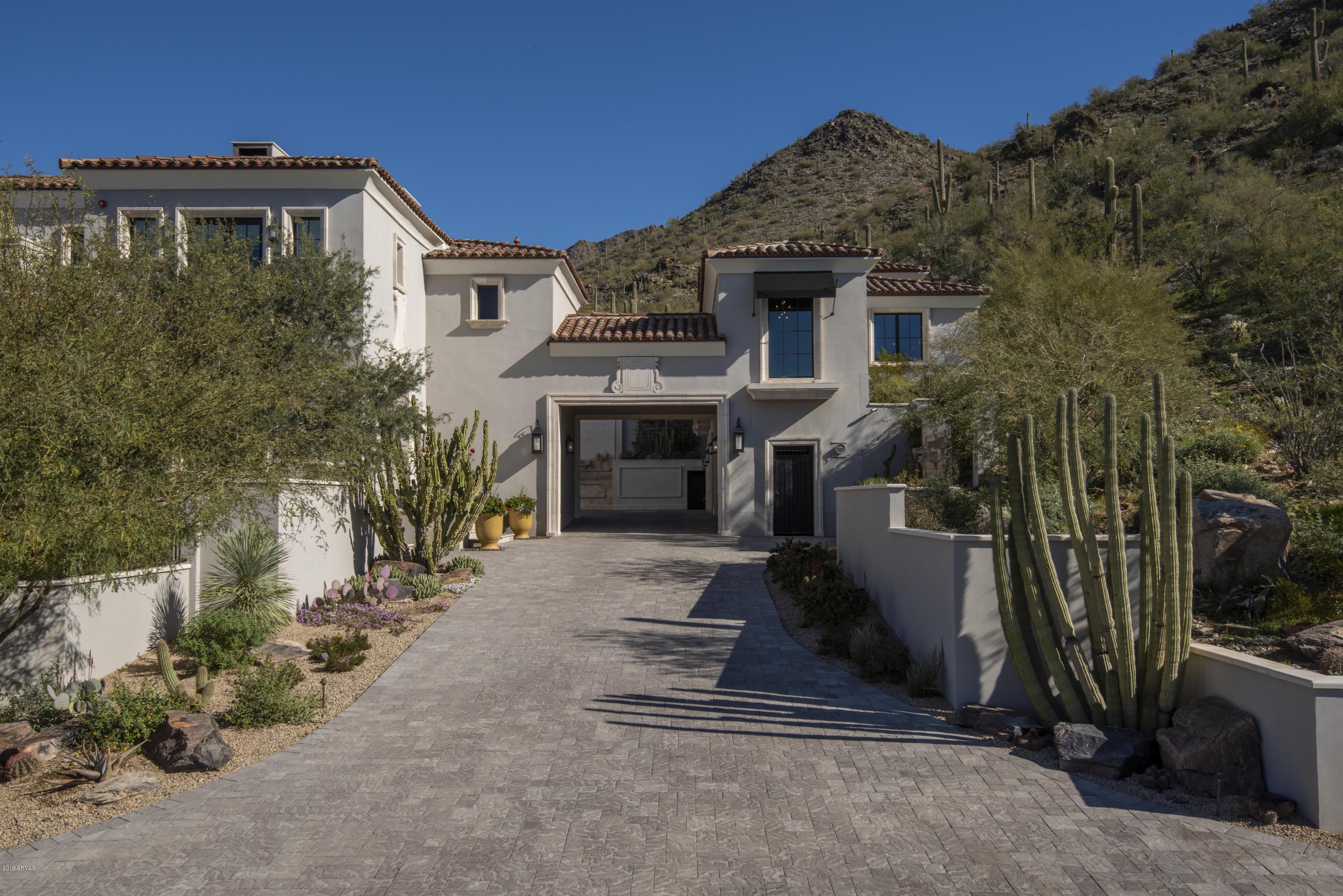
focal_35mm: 30
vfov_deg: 43.6
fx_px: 1119
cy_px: 448
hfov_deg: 61.9
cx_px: 672
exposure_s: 1/100
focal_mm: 30
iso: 100
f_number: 16
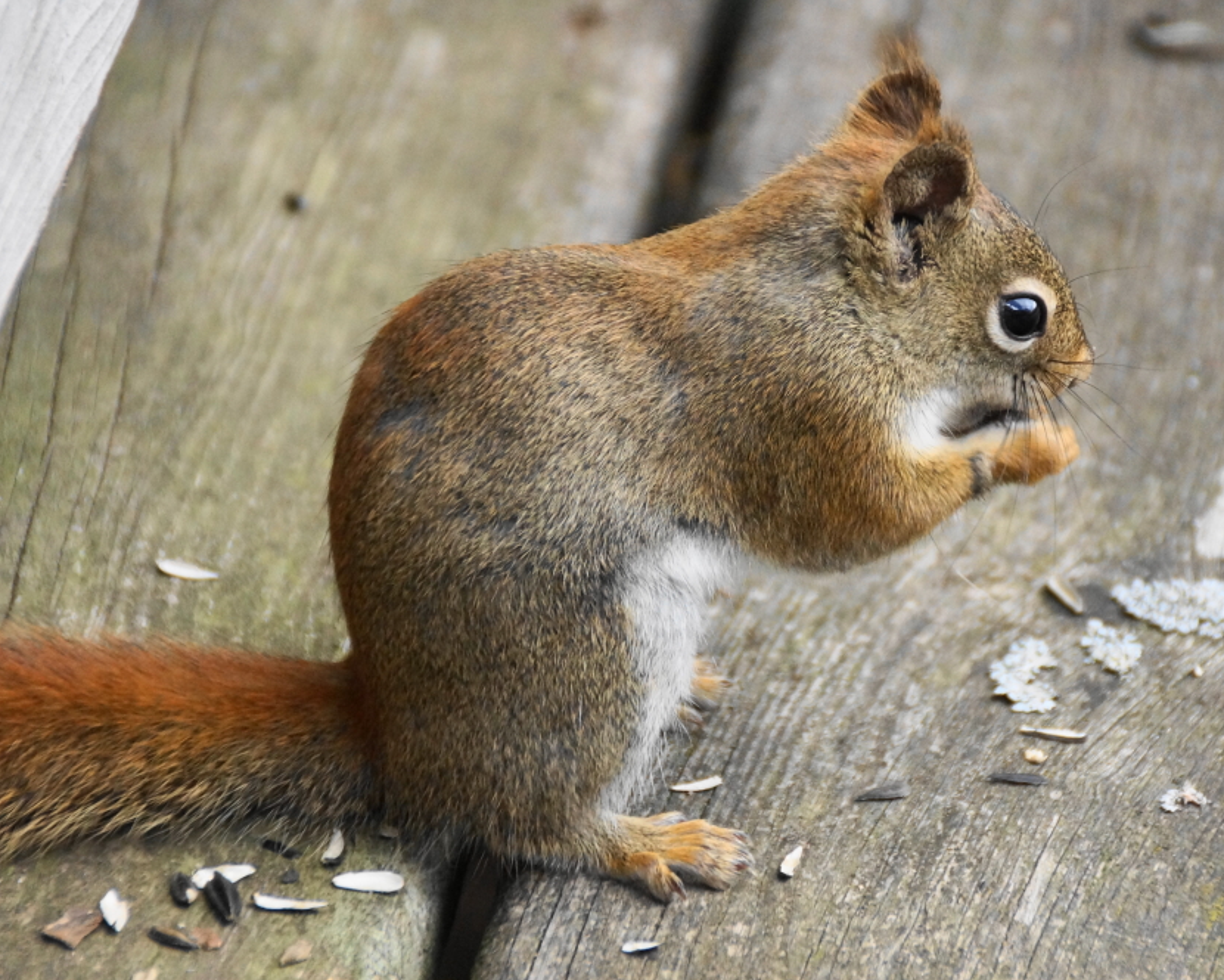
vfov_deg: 5.7
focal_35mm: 271
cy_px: 490
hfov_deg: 7.1
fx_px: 9817
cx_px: 591
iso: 1250
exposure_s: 1/250
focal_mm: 160
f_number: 6.3
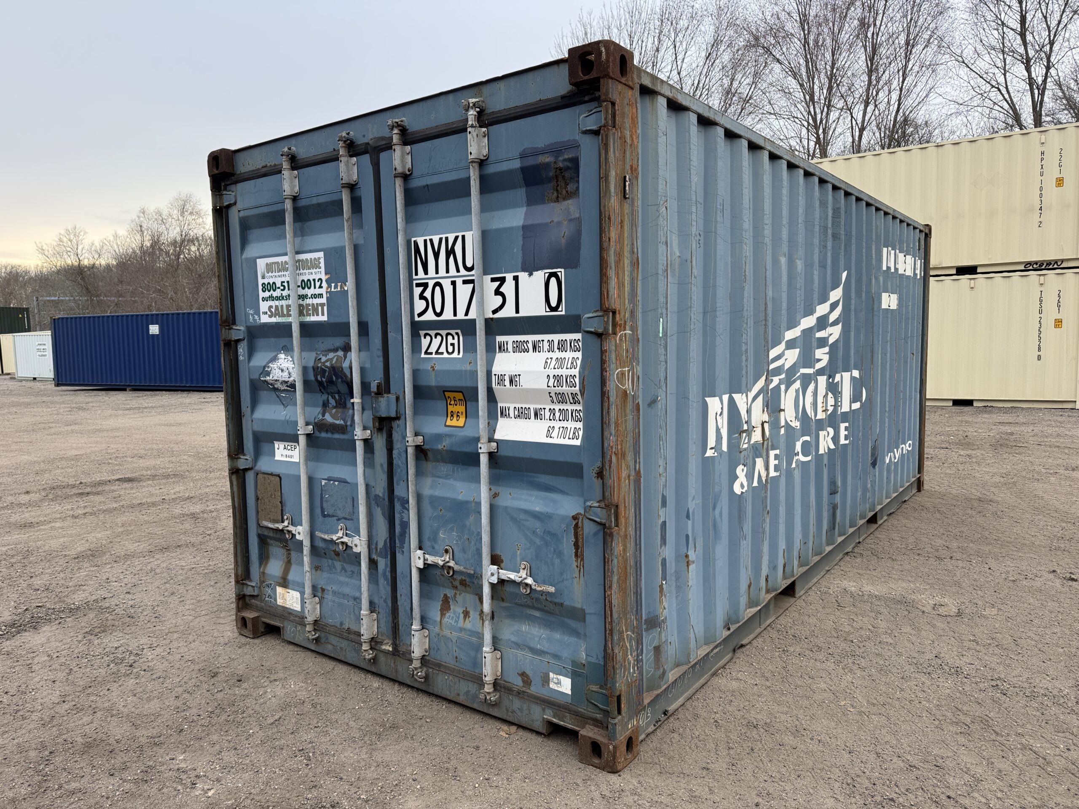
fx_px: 748
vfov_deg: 56.8
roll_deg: +1.2
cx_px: 540
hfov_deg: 71.6
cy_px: 404
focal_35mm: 24
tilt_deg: -7.3
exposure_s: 1/232
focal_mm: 6.76
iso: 64
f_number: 1.78
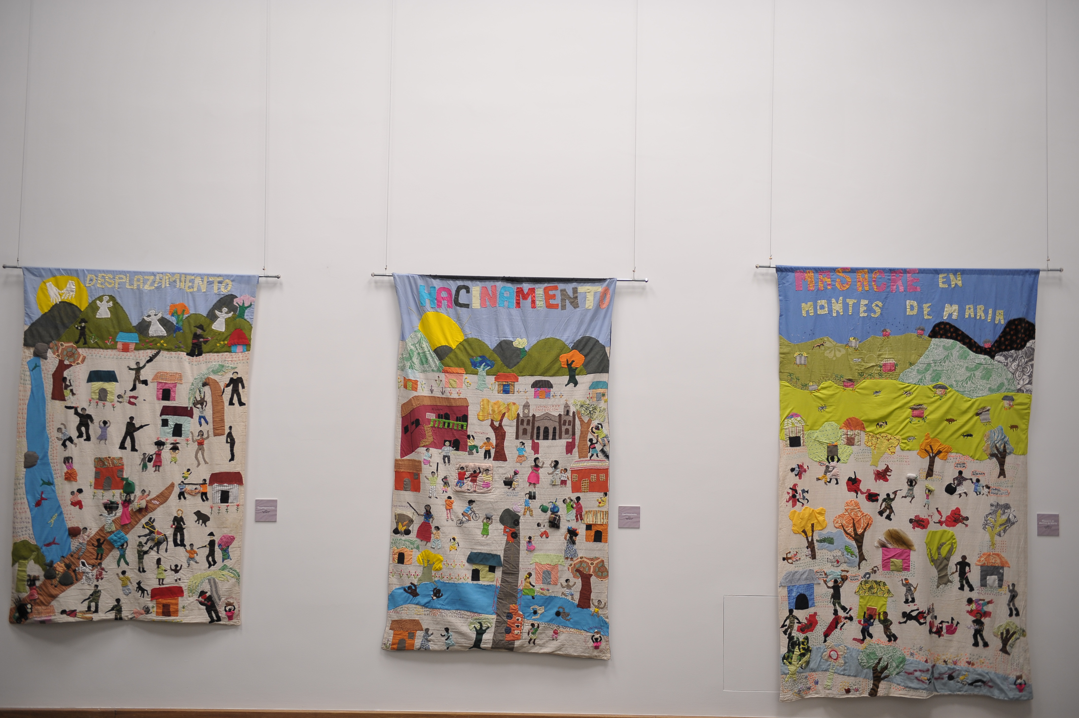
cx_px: 540
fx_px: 1138
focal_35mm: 38
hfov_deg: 50.7
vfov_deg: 35.0
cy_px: 359
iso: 500
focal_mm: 38
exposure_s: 1/160
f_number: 3.2
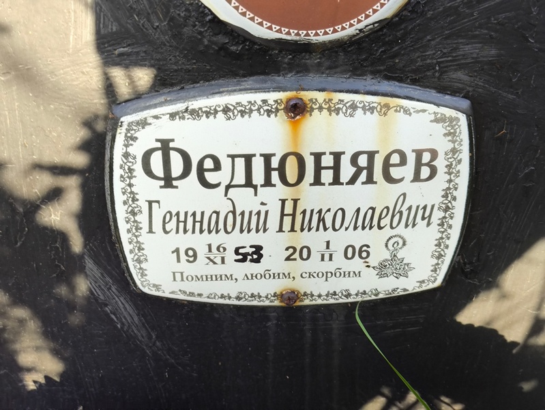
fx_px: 788
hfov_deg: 38.2
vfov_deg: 29.1
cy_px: 205
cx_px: 272
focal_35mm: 50
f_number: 1.7
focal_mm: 4.71
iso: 50
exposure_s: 1/100
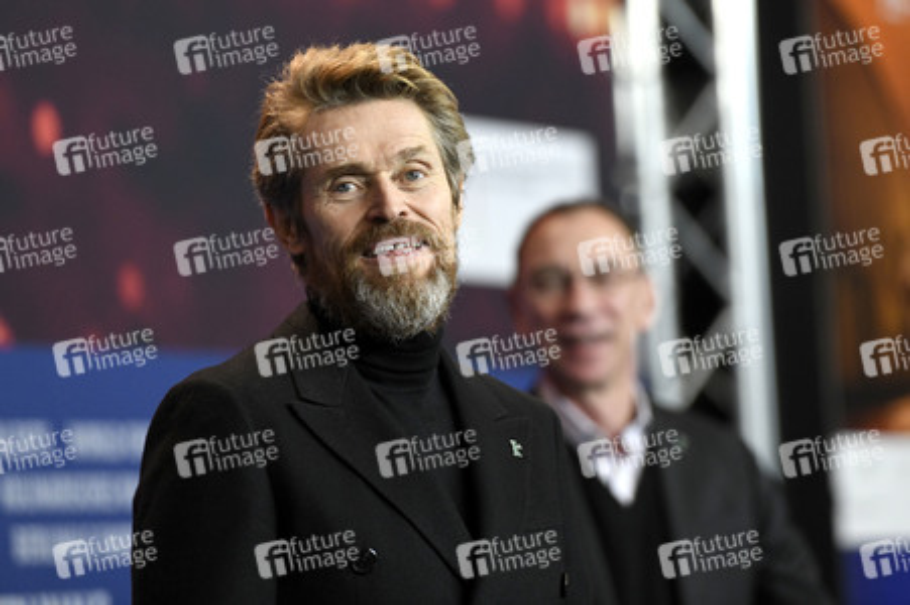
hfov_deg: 10.3
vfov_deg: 6.9
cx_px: 455
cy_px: 302
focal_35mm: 200
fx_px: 5052
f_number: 3.5
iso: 3200
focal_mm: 200
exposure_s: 1/1250
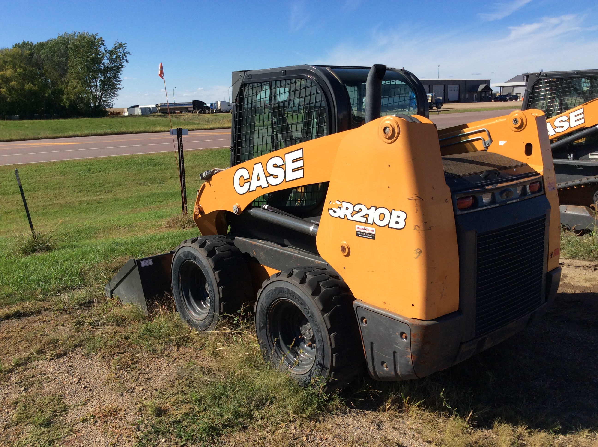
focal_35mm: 32
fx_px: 552
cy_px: 224
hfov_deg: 56.9
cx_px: 299
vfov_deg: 44.1
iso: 32
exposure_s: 1/1546
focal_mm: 3.3
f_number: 2.4
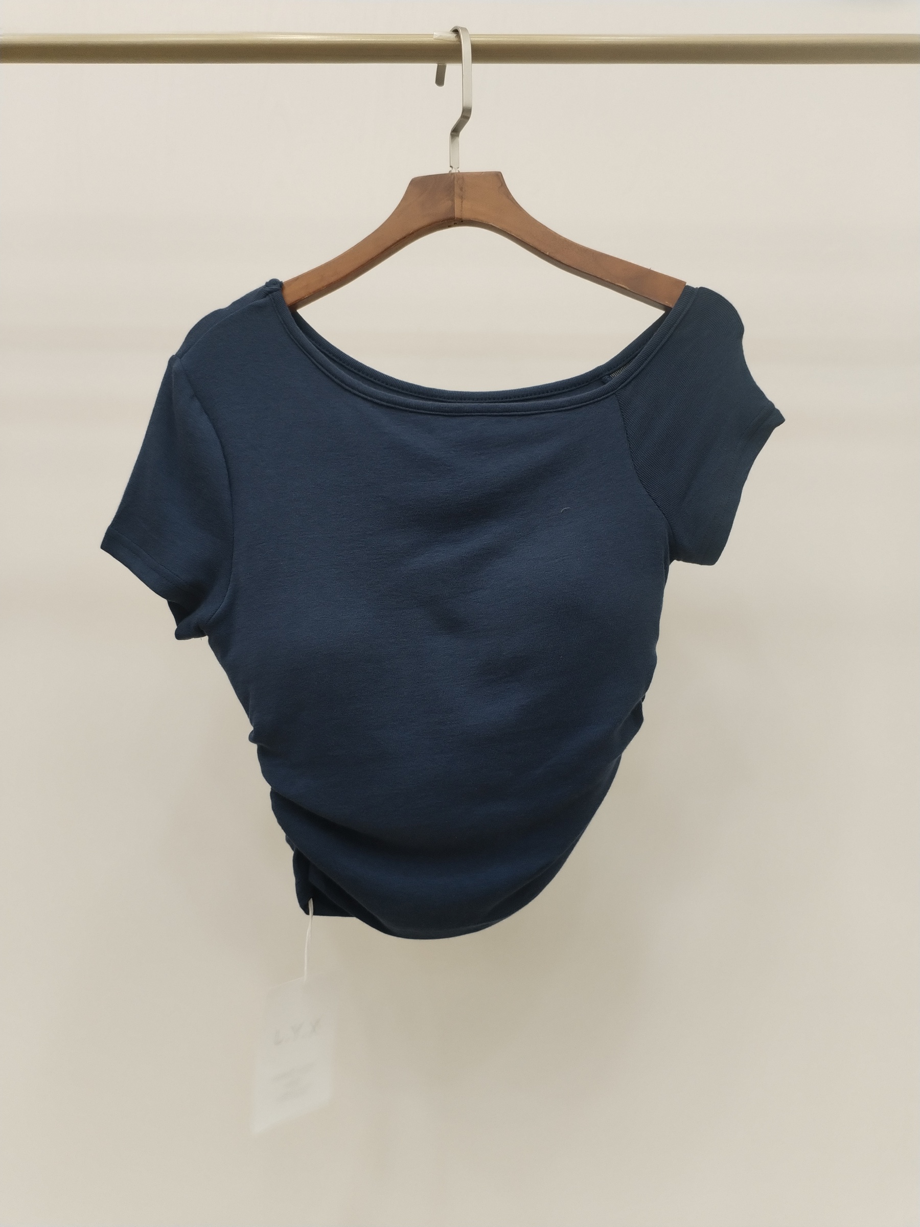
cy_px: 614
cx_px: 460
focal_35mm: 29
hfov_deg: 48.2
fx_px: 1028
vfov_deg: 61.7
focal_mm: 4.75
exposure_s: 1/120
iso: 280
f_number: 1.8
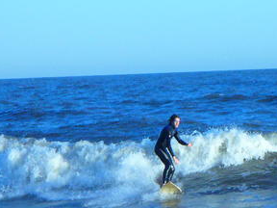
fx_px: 3009
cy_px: 168
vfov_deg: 4.0
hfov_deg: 5.3
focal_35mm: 376
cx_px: 229
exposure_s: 1/400
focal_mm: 32.5
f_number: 8.8
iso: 400
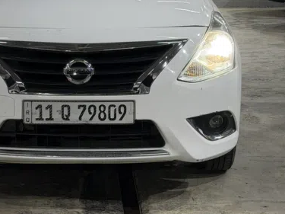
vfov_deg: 17.9
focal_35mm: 82
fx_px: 675
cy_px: 72
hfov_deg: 23.7
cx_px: 90
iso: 100
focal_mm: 6.76
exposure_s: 1/100
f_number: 1.78
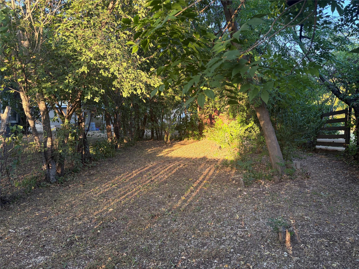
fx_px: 270
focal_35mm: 26
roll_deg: -0.8
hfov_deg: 67.3
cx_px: 180
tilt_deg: -2.5
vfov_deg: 53.1
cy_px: 134
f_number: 1.6
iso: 125
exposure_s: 1/146
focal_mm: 5.96
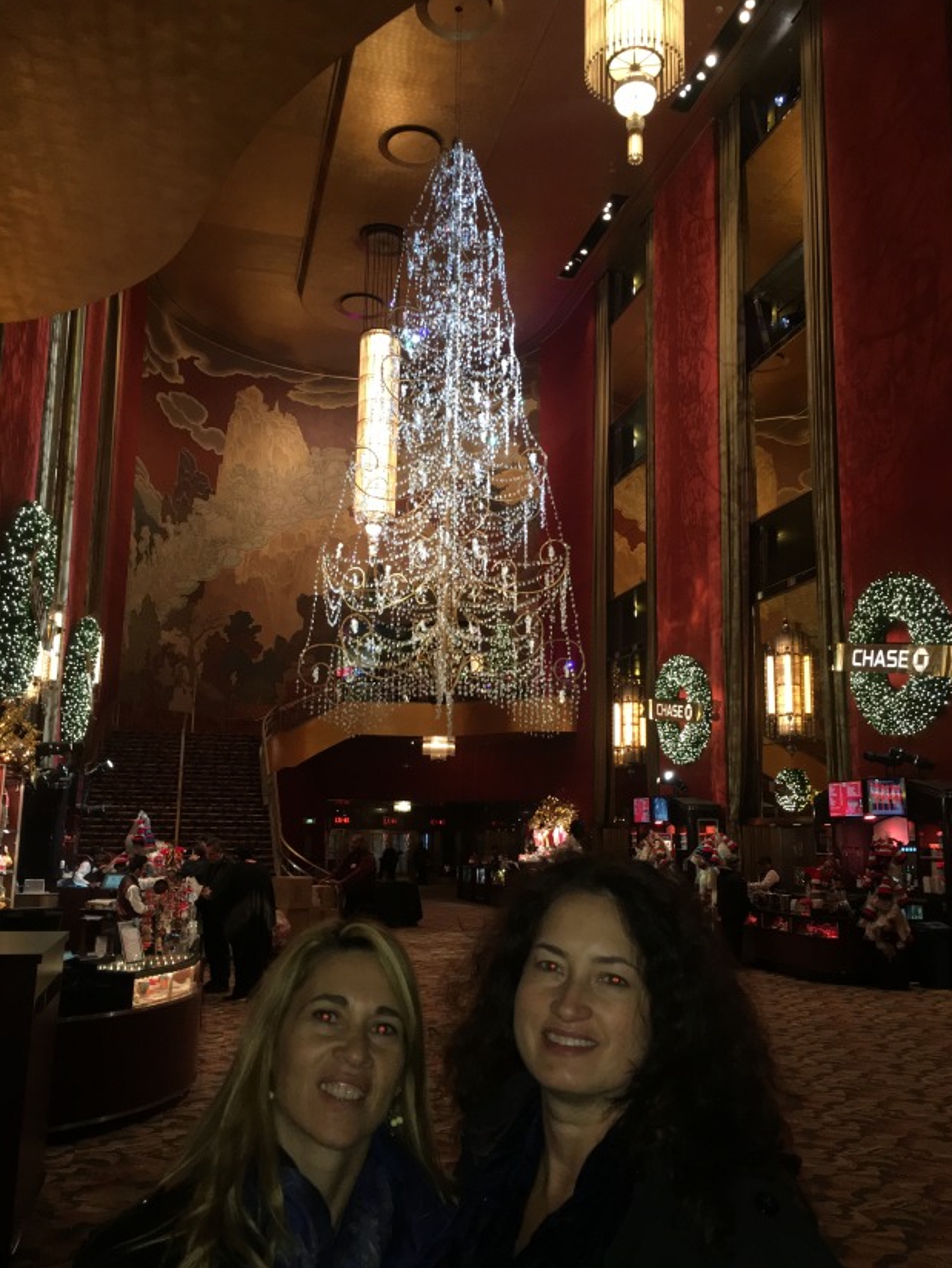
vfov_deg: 60.0
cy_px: 634
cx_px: 491
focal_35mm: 30
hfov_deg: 46.8
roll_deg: +0.0
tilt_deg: +10.4
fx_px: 1100
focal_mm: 4.15
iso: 125
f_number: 2.2
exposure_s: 1/30
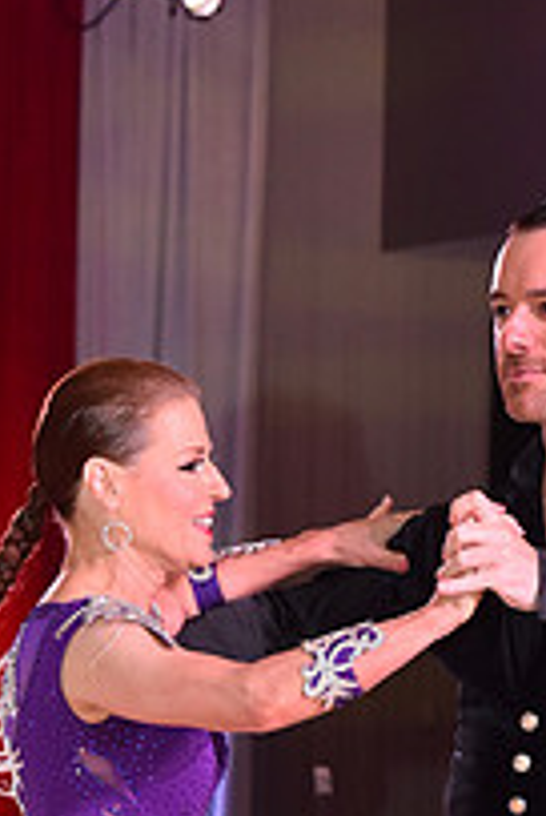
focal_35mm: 234
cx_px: 211
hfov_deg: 5.9
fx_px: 5305
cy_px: 985
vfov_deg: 8.7
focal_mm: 82
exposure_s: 1/320
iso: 2500
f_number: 6.3
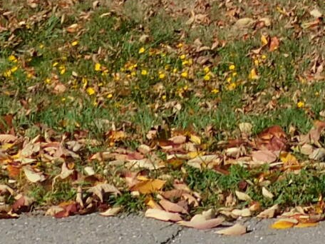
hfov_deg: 8.3
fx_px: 2225
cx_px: 356
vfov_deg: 5.8
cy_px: -482
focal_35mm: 237
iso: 125
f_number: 7
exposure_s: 1/400
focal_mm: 6.3
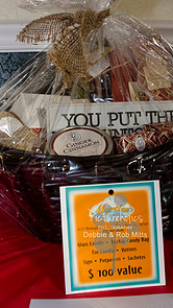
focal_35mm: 43
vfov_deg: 46.9
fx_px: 351
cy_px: 114
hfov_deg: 27.7
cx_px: 98
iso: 400
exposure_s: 1/60
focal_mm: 18
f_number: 5.6
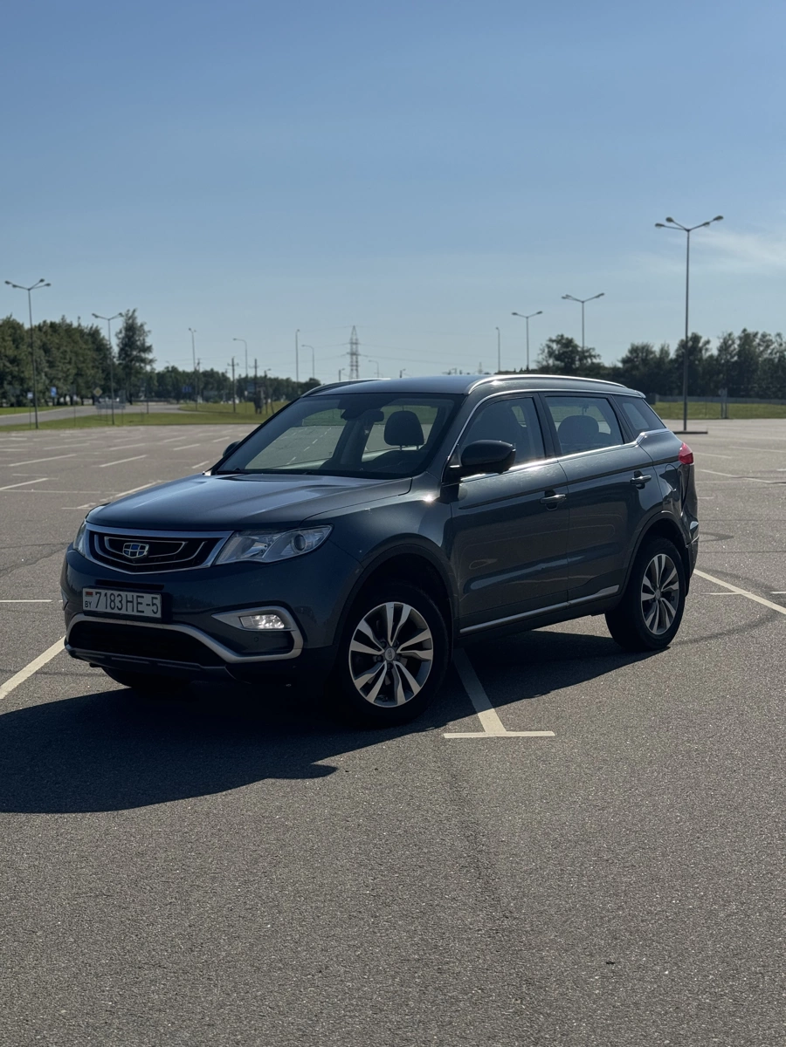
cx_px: 393
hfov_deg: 30.3
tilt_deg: -4.5
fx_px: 1453
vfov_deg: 39.7
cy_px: 524
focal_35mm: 48
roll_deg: +0.4
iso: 80
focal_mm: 6.86
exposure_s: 1/9009
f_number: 1.78
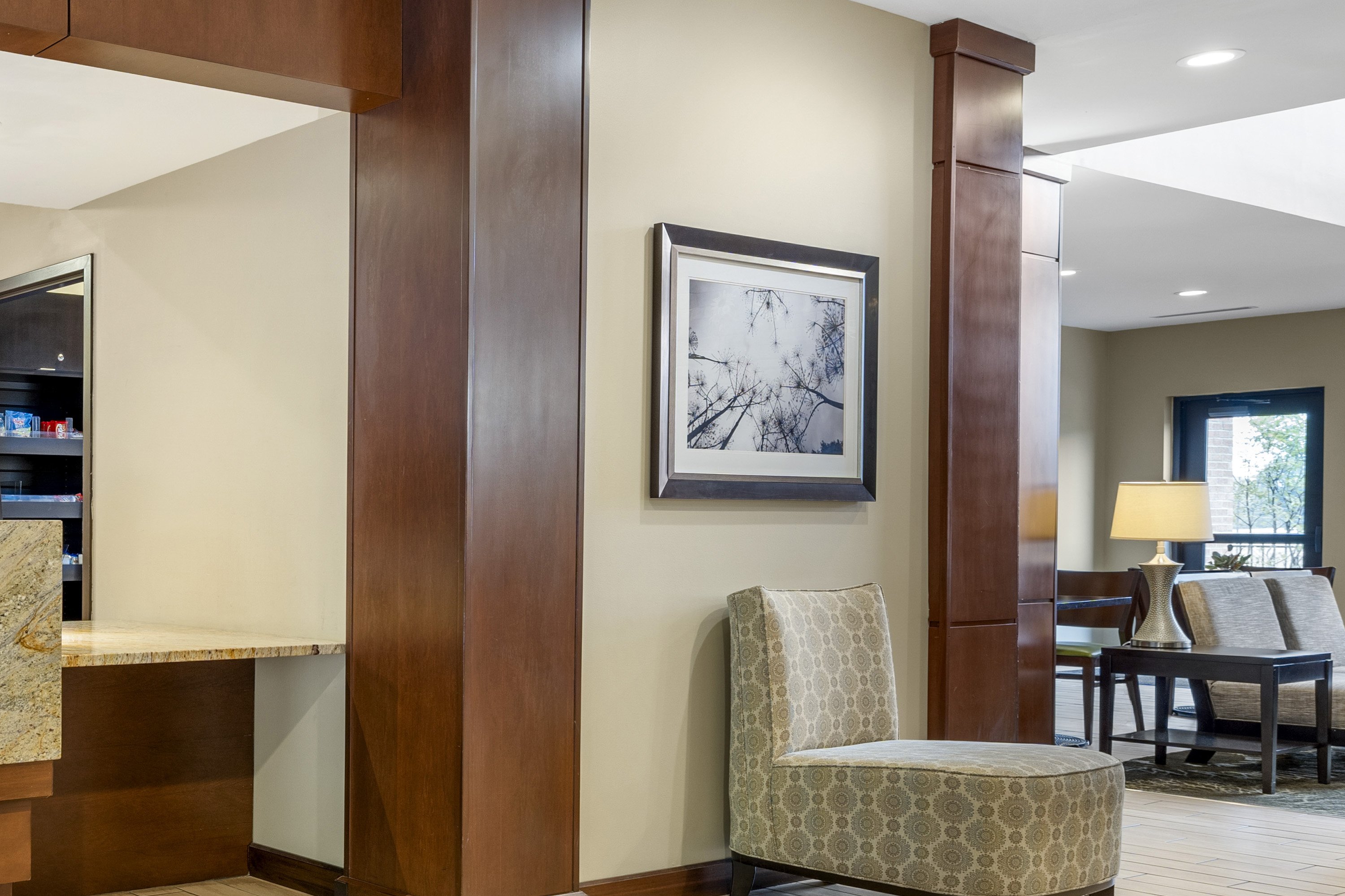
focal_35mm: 37
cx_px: 11
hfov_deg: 44.3
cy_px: 537
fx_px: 1390
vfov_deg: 35.6
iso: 200
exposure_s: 3.2
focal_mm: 18.6
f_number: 8
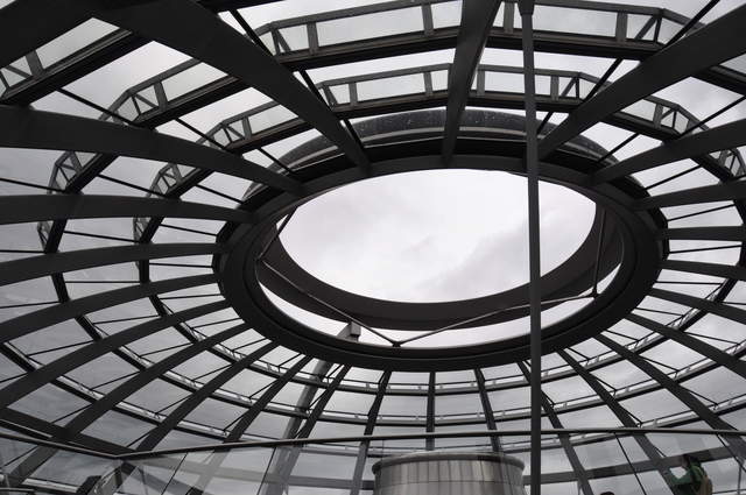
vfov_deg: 47.8
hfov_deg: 67.4
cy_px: 248
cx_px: 373
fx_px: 559
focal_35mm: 27
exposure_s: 1/640
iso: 640
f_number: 11
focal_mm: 18
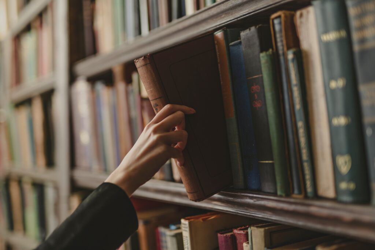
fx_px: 521
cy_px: 125
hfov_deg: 39.6
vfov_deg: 27.0
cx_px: 188
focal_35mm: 50
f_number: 1.4
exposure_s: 1/250
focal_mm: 50
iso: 100
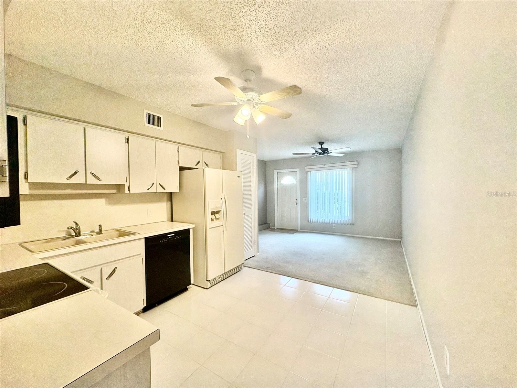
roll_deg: +1.4
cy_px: 194
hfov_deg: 102.1
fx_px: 209
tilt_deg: -1.0
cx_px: 258
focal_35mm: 14
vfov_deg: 85.7
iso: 200
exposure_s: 1/120
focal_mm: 2.22
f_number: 2.2
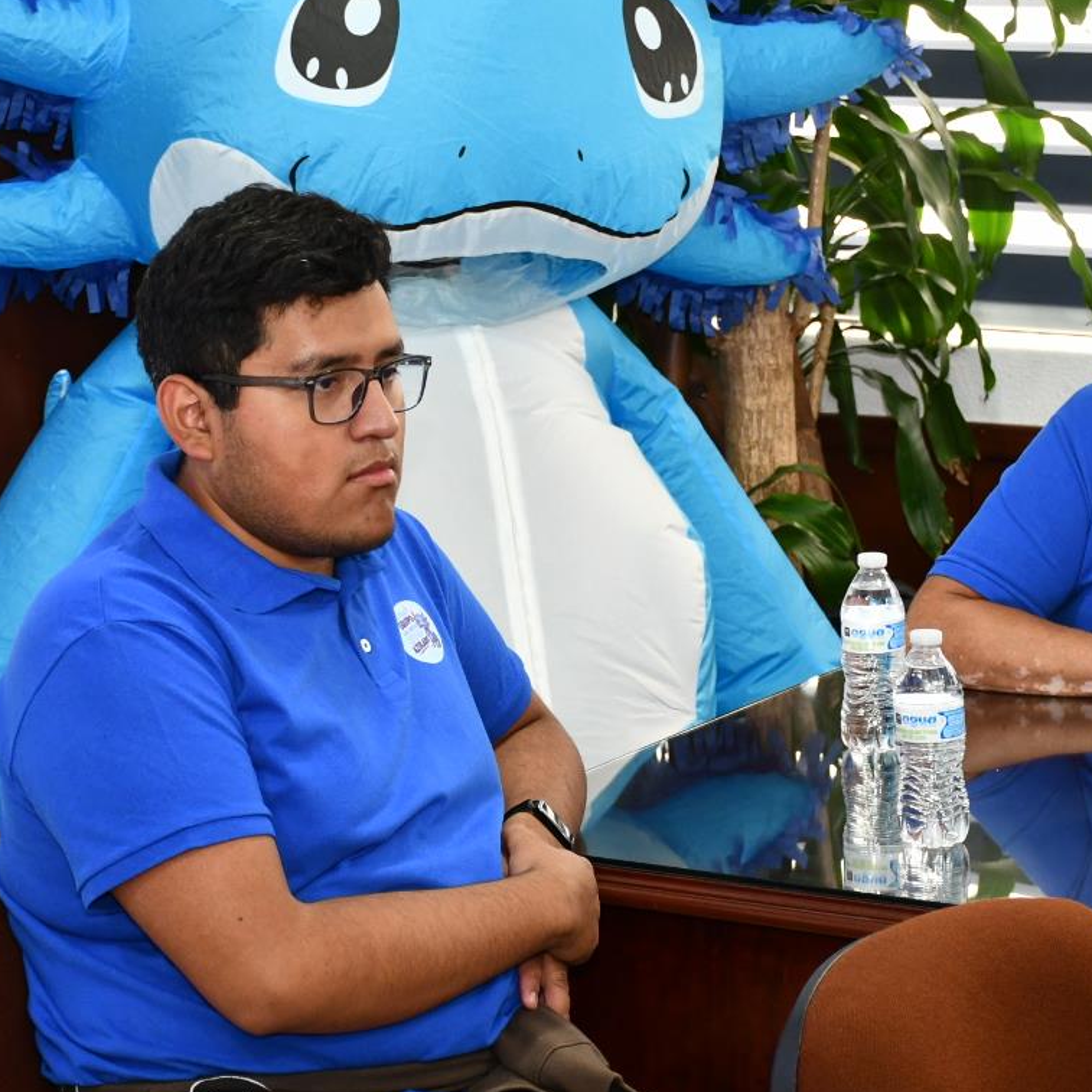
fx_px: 4675
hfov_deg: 13.3
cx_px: 591
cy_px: 424
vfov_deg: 13.3
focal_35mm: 131
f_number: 4.5
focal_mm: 48
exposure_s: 1/60
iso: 1100
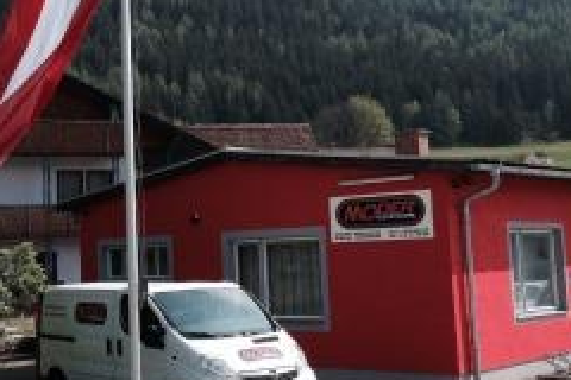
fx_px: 1015
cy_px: 162
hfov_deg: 31.2
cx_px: 186
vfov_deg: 21.2
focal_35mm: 64
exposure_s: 1/1427
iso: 50
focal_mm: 4.12
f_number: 2.4
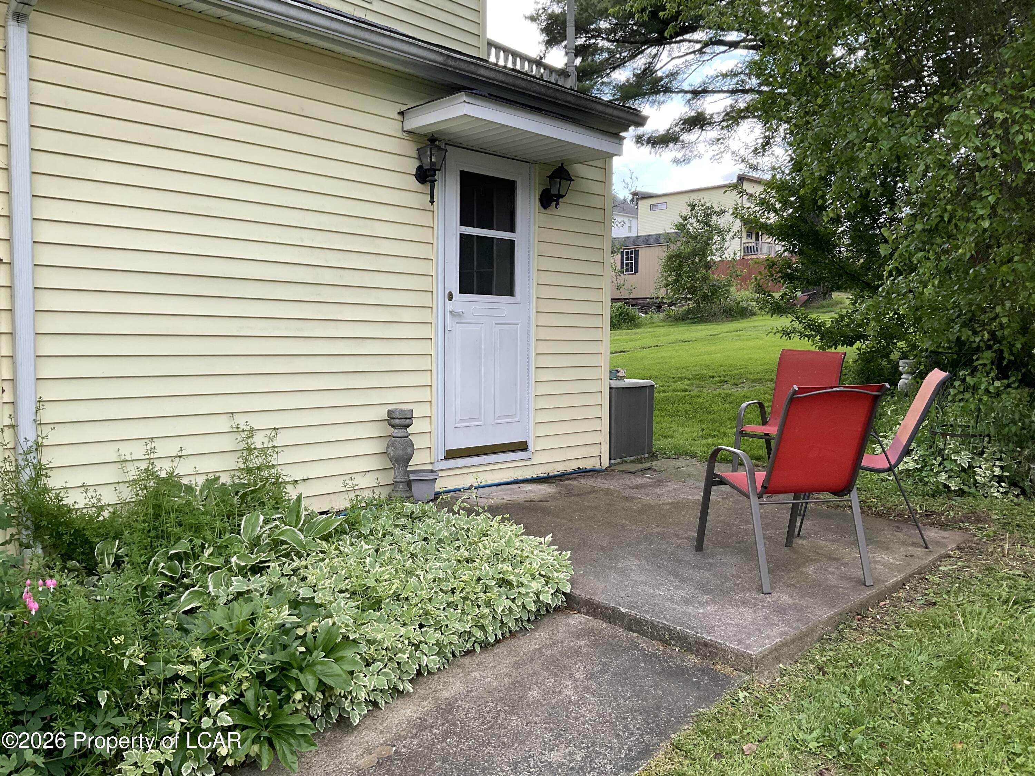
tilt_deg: -2.1
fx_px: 867
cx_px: 518
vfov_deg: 48.2
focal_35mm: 29
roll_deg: -1.4
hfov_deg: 61.7
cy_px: 388
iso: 16
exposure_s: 1/383
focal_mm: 3
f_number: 1.8
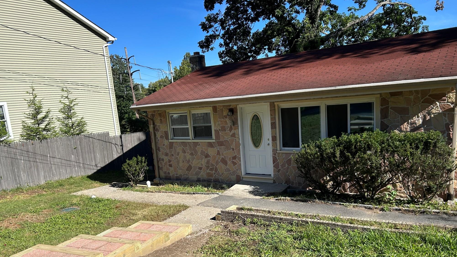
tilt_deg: -11.1
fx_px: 351
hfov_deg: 66.1
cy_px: 169
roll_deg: +5.1
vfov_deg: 39.8
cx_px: 226
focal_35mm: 29
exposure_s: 1/2994
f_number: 1.5
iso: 50
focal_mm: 5.7
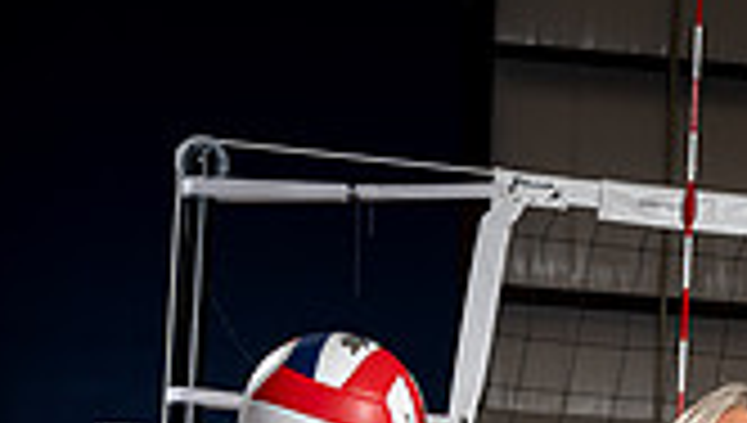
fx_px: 2361
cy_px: 986
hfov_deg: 17.8
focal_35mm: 119
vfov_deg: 9.3
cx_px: 621
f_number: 8
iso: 100
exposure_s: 1/250
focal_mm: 42
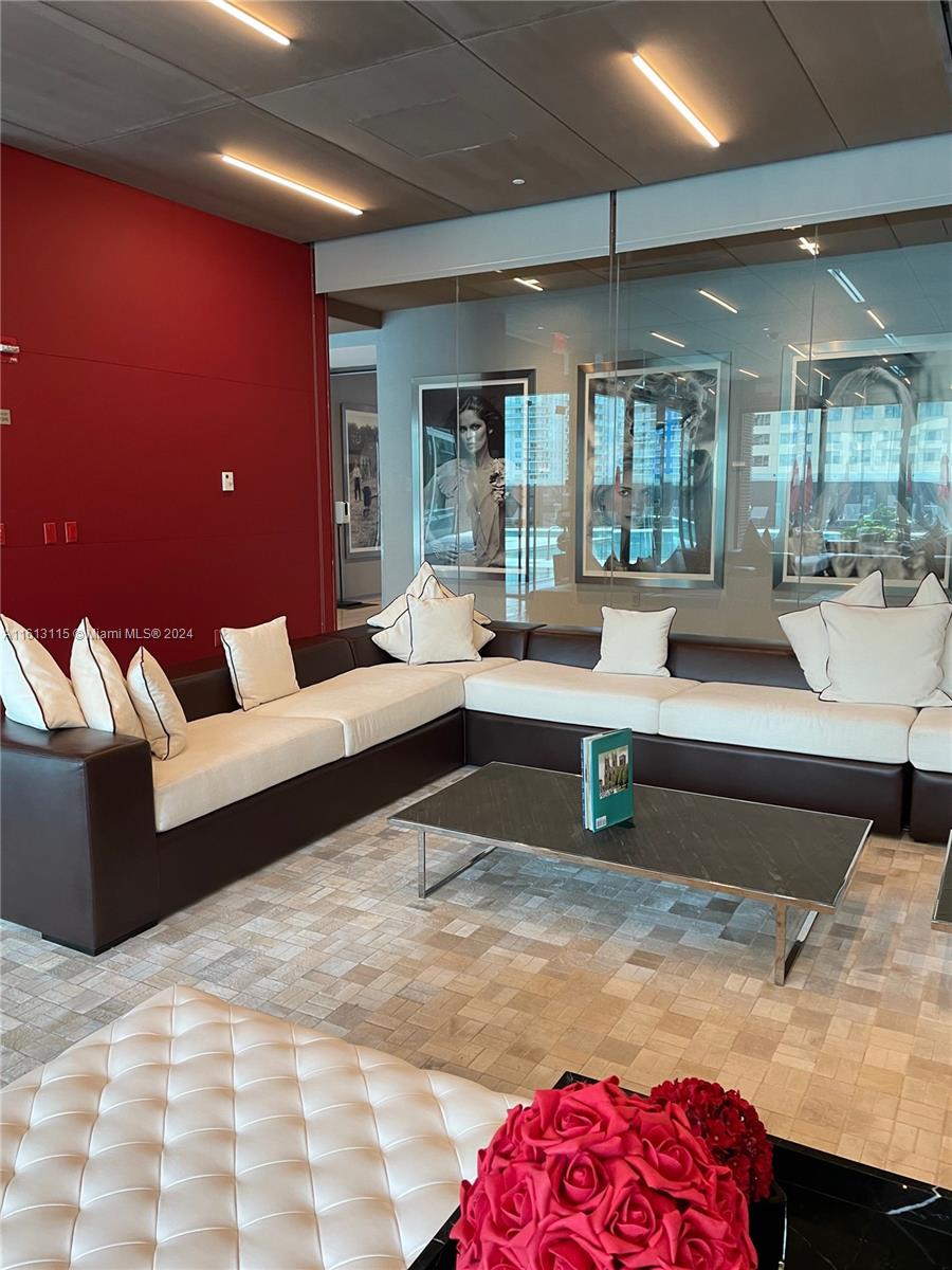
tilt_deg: -5.8
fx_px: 953
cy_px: 635
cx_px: 476
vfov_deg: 67.3
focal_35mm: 26
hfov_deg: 53.1
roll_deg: +0.5
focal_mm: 4.2
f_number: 1.6
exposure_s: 1/60
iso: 80
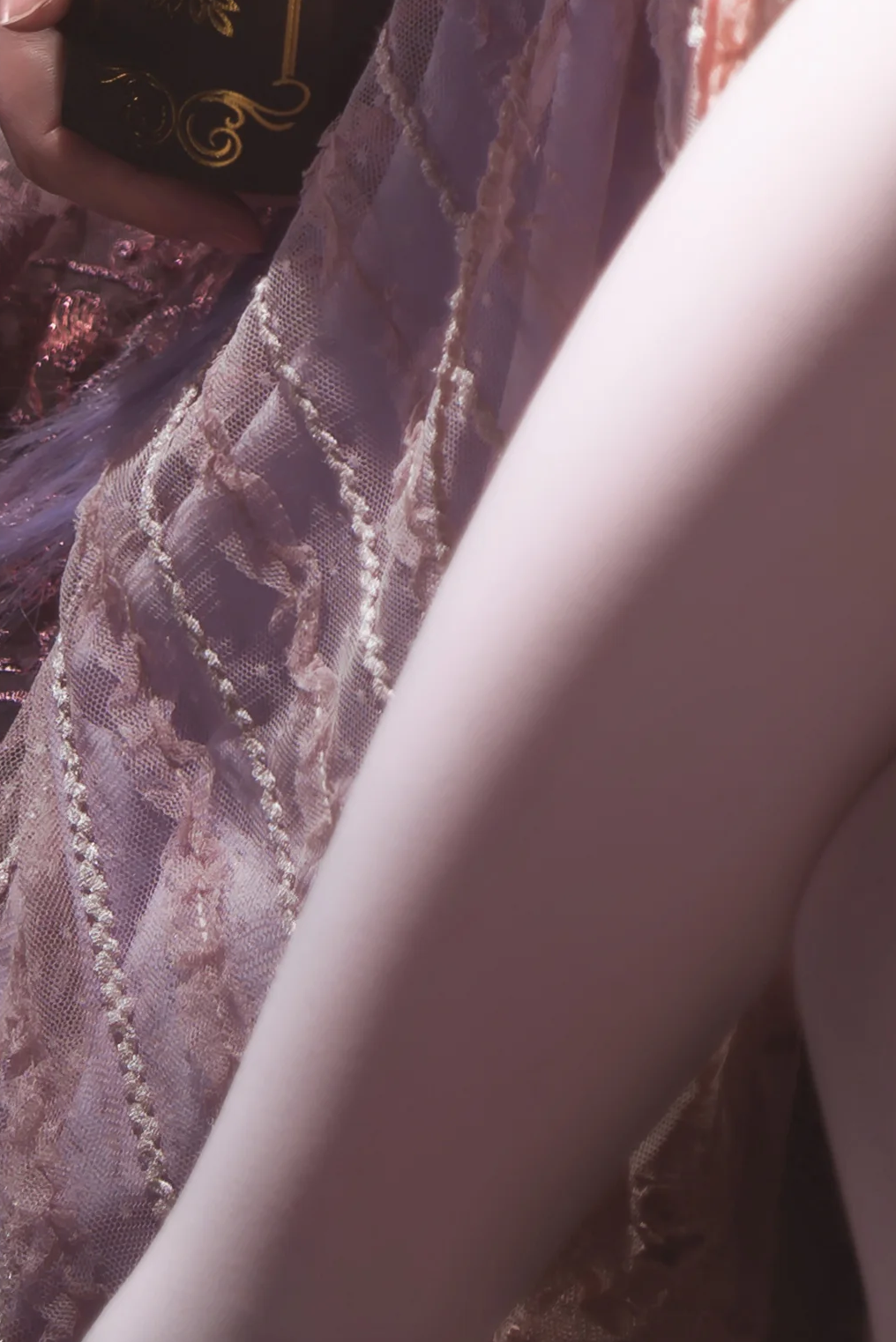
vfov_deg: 4.2
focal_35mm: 483
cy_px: -1736
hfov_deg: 2.8
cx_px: 1571
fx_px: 18022
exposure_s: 1/100
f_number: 2.8
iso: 100
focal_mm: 105
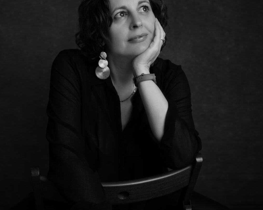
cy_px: 136
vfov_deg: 30.1
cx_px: 131
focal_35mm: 50
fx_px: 389
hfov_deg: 37.3
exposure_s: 1/125
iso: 100
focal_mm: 35
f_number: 4.5
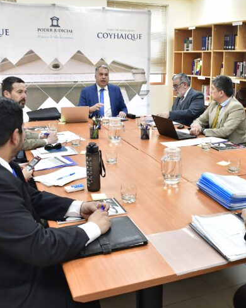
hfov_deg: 37.7
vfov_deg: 46.8
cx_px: 170
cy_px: 154
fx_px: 355
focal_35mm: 39
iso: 500
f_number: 4
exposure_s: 1/80
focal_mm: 18
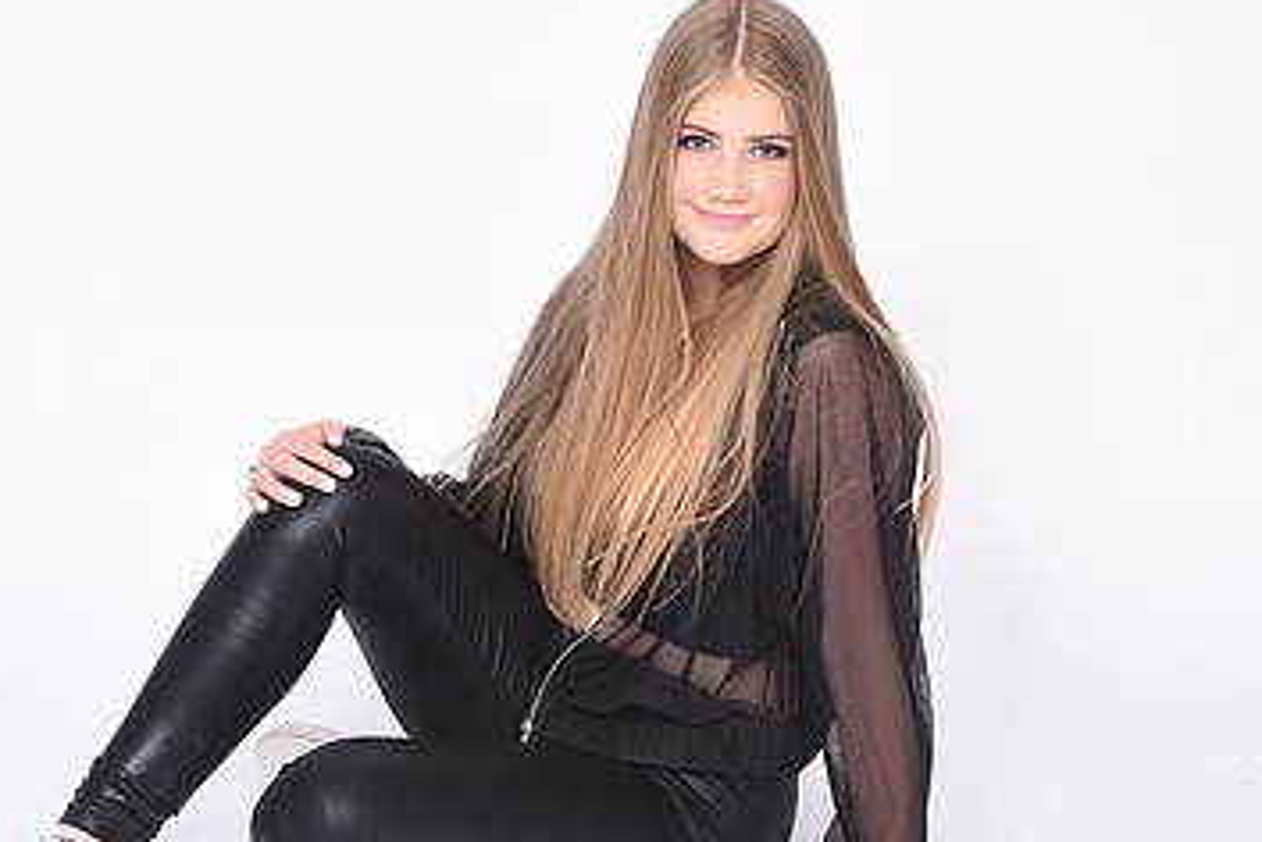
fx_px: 3155
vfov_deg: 15.2
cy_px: 476
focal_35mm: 90
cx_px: 699
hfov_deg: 22.6
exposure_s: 1/160
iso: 160
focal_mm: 55
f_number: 7.1
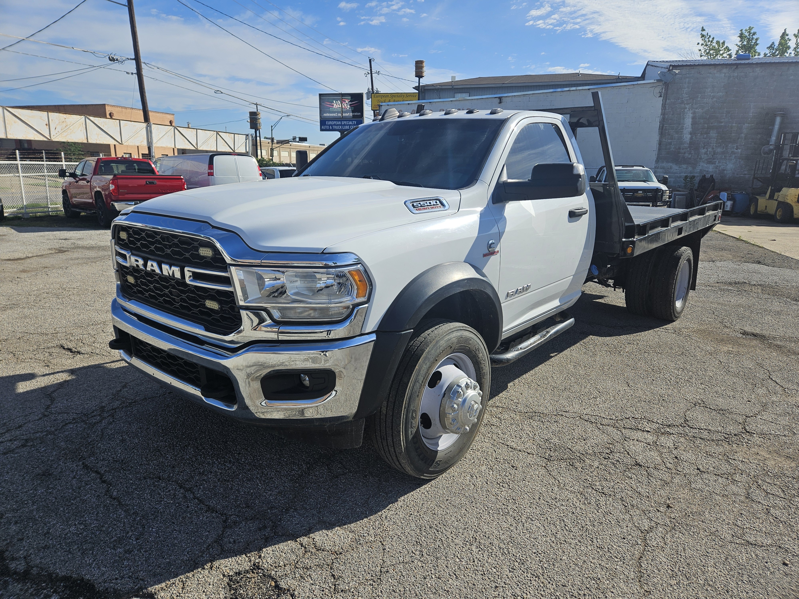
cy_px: 300
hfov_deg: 73.9
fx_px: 531
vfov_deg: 58.9
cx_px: 400
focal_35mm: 23
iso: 25
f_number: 1.8
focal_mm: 5.4
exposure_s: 1/2614
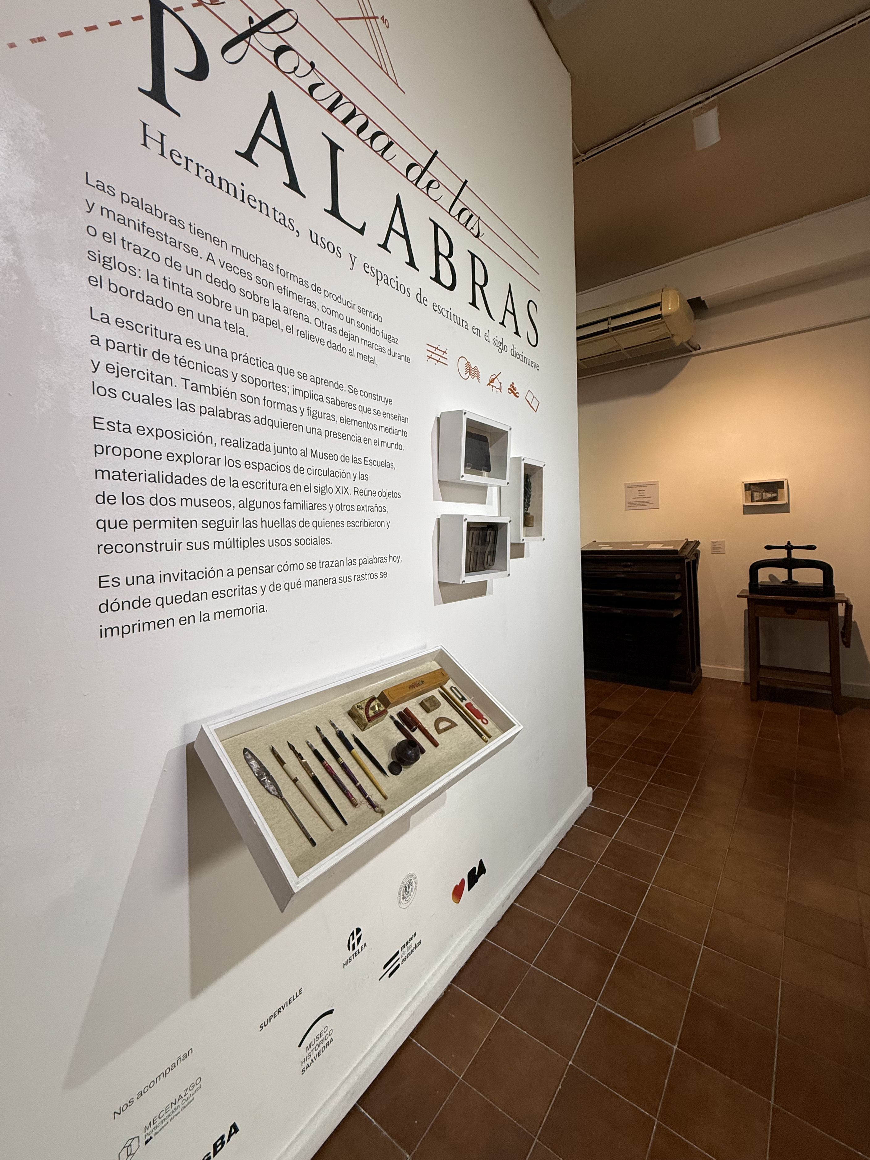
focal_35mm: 15
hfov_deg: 81.6
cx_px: 407
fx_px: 503
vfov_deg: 98.0
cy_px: 542
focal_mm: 2.22
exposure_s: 1/120
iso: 160
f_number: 2.2
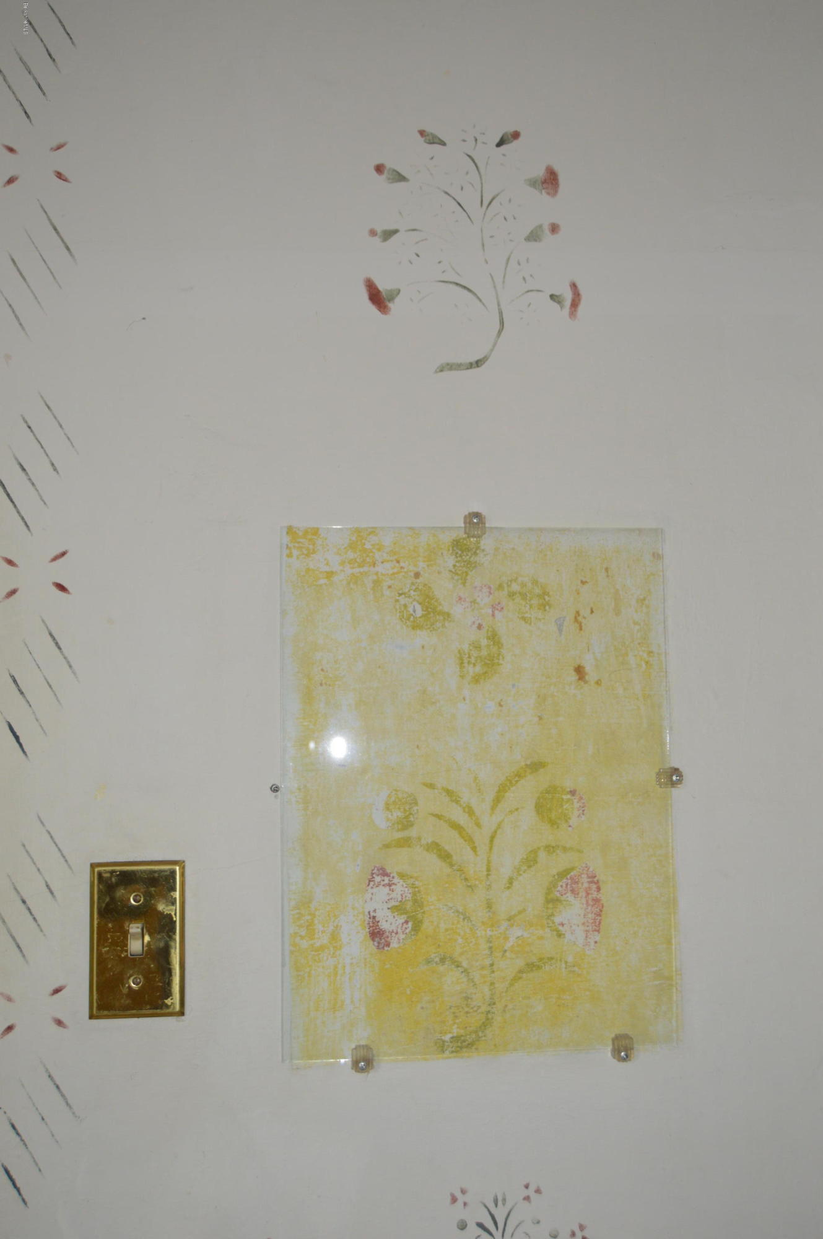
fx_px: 1186
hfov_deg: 38.3
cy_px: 620
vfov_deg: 55.2
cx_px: 412
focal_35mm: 34
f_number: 3.8
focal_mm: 23
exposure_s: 1/60
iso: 500
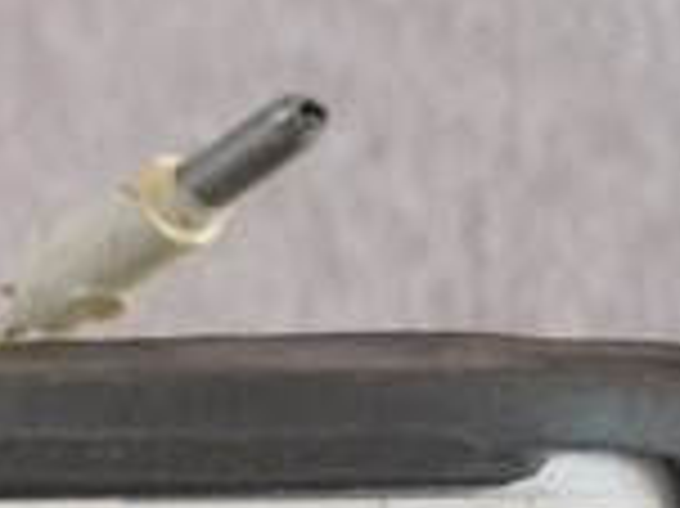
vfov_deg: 4.7
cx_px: -2081
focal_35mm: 310
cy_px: 1223
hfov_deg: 5.5
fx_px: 6085
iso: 3200
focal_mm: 24
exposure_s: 1/50
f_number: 4
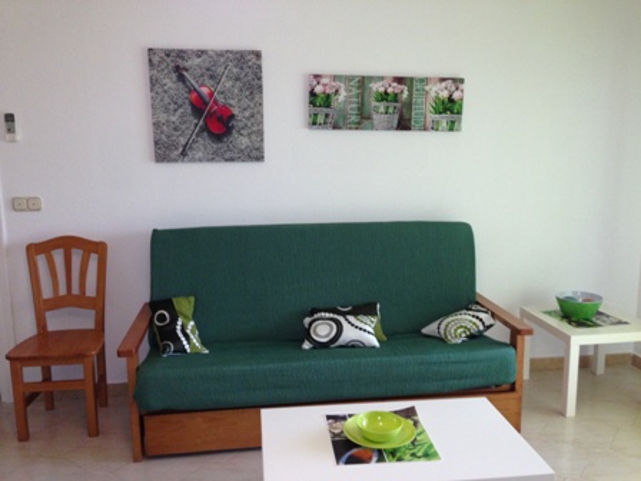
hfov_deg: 55.4
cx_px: 320
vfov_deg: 42.9
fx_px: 611
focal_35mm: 33
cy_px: 240
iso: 200
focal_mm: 4.13
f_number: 2.4
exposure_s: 1/20
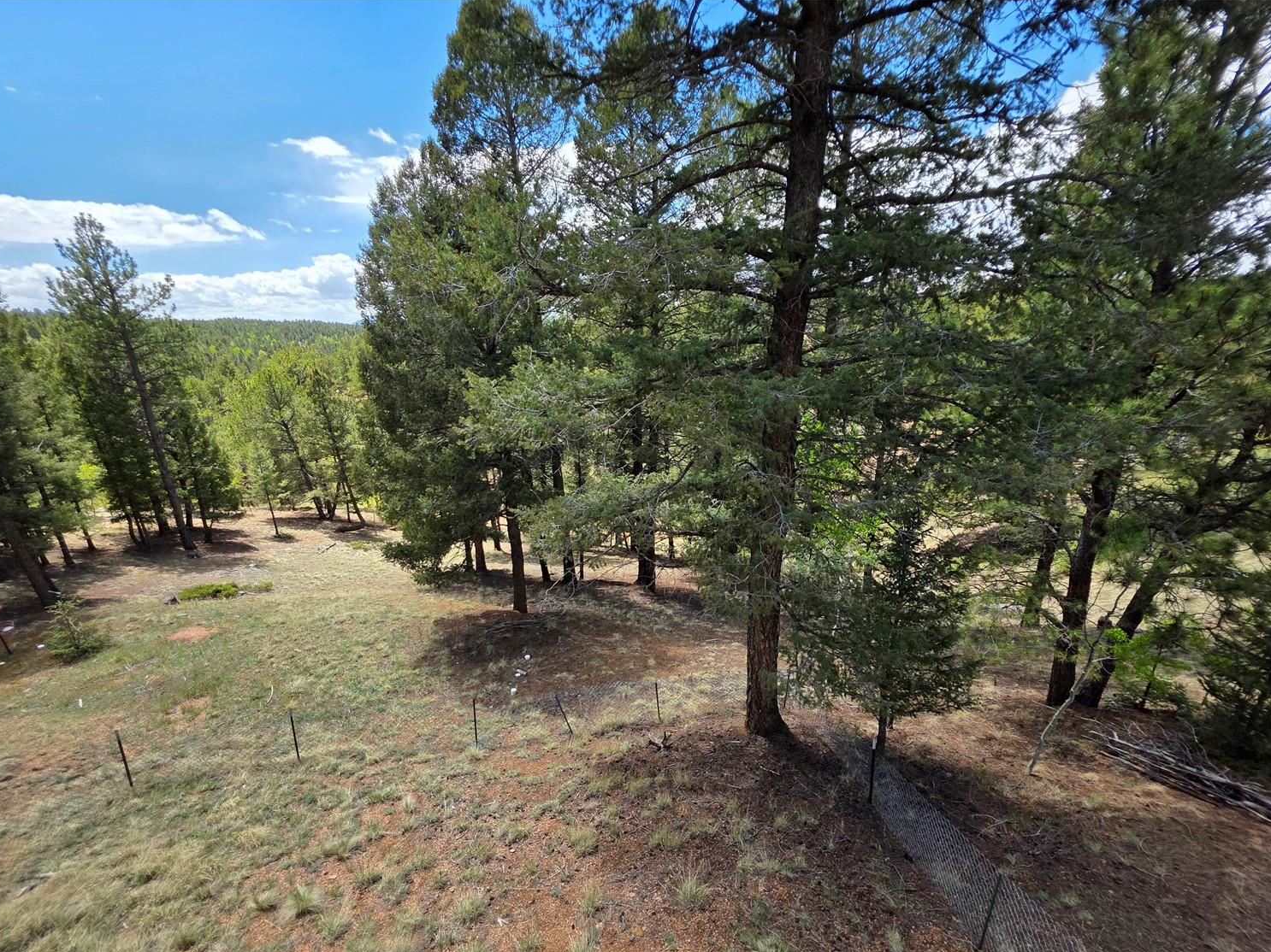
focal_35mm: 14
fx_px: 514
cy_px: 510
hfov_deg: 102.1
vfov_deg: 85.5
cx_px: 643
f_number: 1.9
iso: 40
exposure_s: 1/955
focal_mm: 2.2
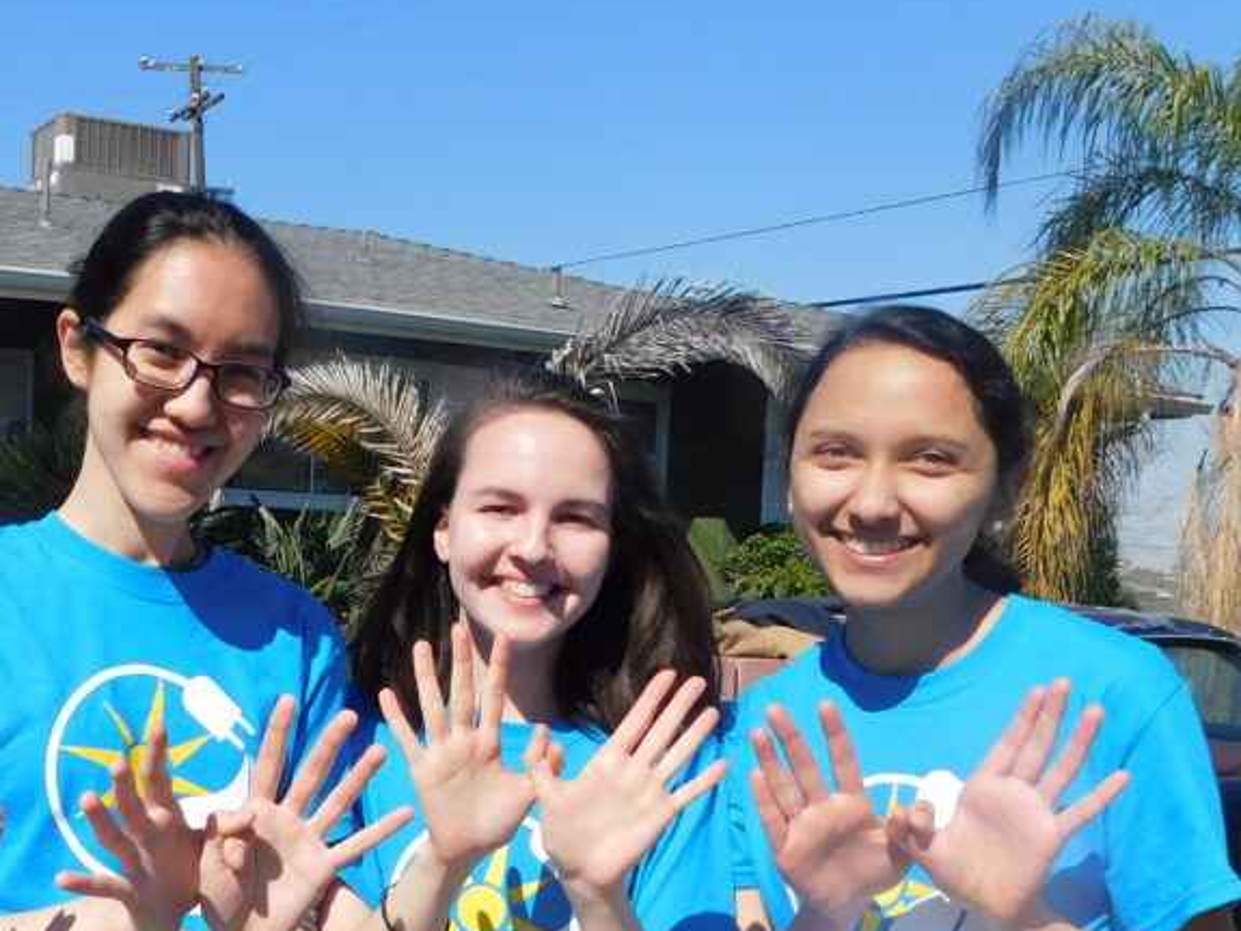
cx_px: 259
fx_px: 1720
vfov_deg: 29.5
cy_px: 750
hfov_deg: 38.3
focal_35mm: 48
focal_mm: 4
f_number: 6
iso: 125
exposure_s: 1/500
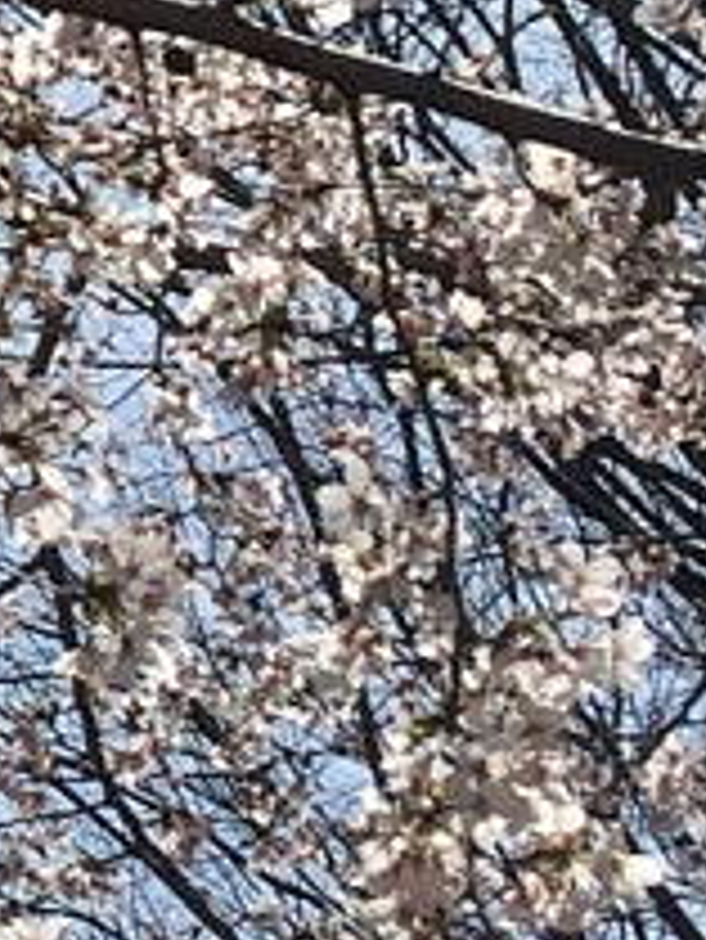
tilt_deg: +32.6
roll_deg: +1.7
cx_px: -1619
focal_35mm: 222
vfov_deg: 8.7
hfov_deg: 6.1
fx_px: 6031
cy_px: -364
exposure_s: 1/3300
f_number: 2.2
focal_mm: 4.15
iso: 32
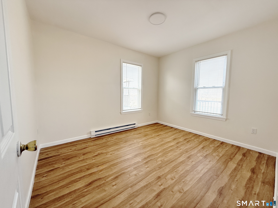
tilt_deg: -4.2
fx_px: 112
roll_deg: -0.2
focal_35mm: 14
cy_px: 104
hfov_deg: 102.1
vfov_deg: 85.7
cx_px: 139
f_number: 2.2
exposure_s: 1/166
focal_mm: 2.22
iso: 64
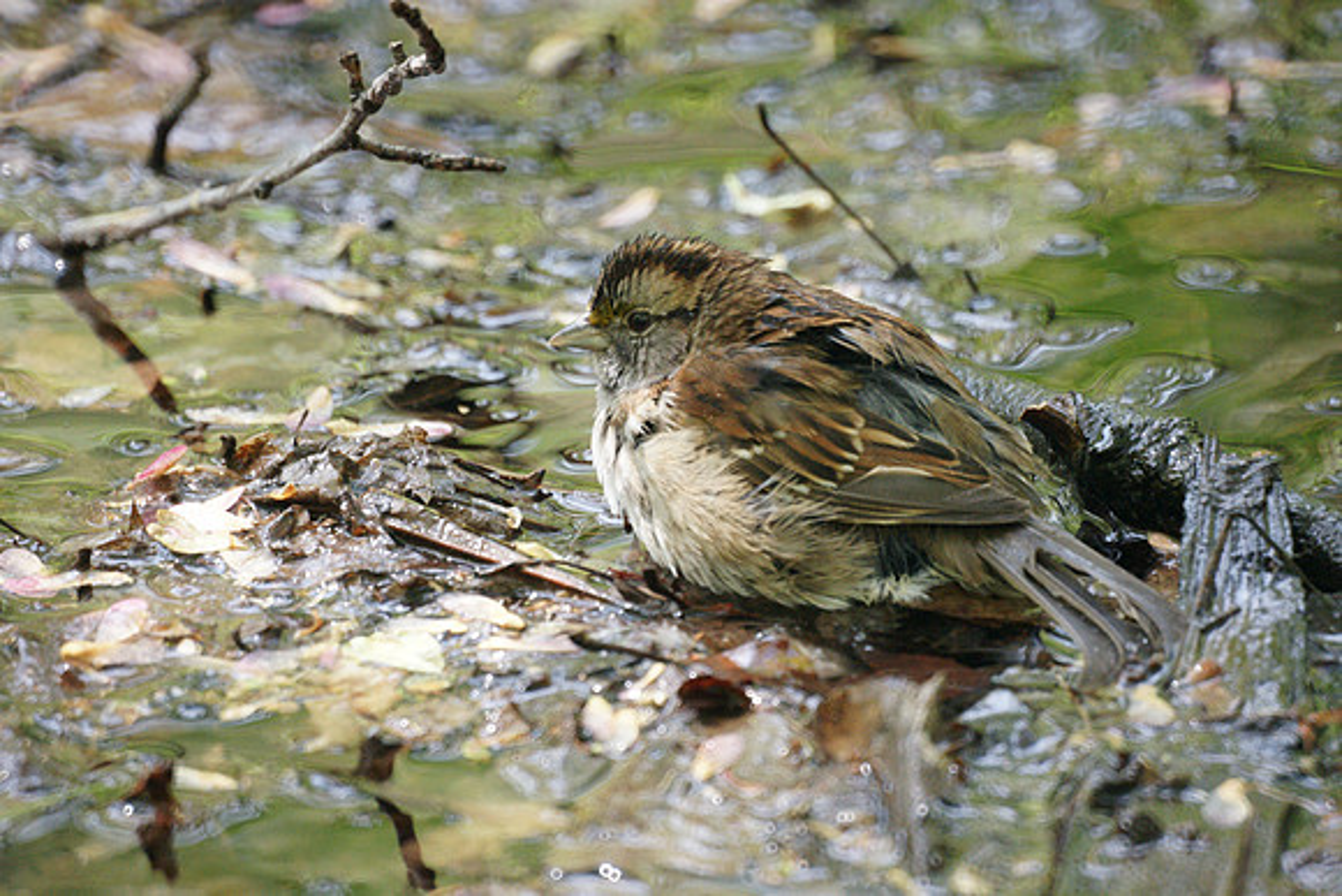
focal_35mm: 750
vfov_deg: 1.8
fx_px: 27964
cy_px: 448
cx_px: 671
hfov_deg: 2.7
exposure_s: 1/250
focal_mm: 500
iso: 1600
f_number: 8
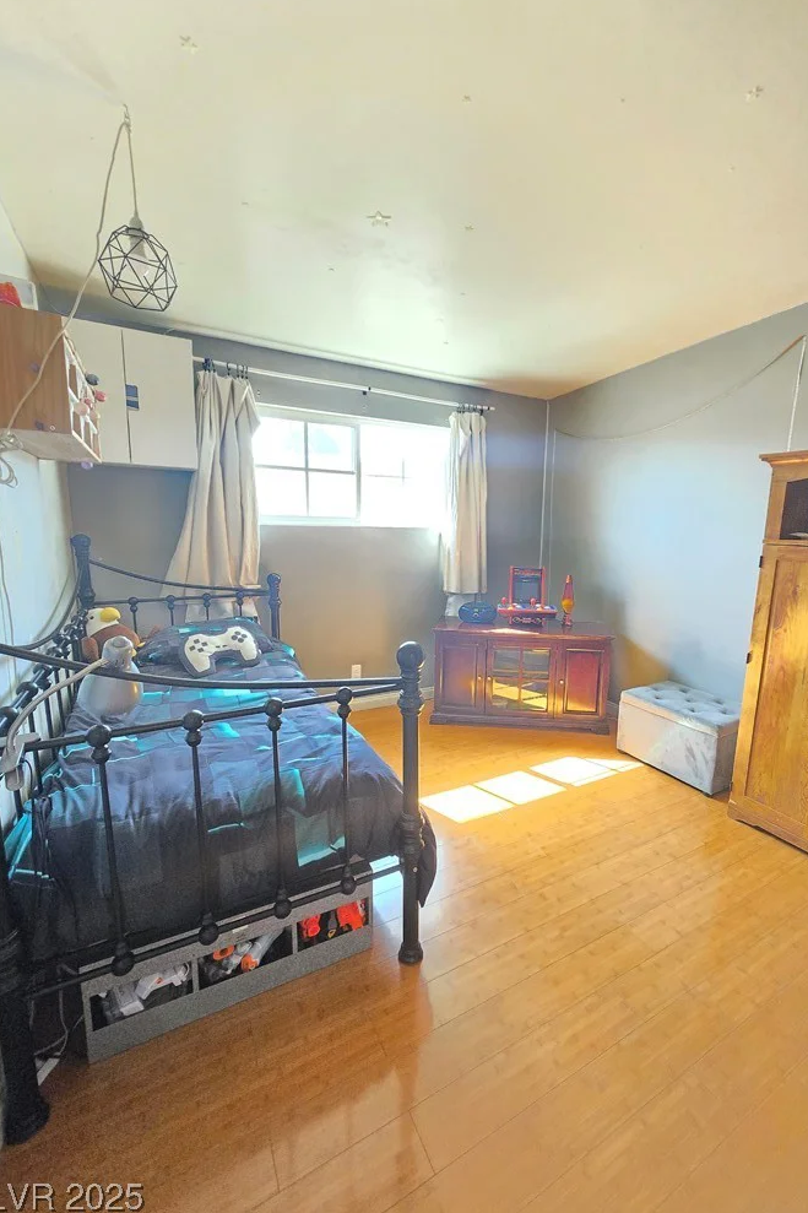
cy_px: 605
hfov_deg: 80.9
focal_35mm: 14
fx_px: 471
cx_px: 449
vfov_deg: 104.3
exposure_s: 1/60
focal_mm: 1.7
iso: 640
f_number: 2.2
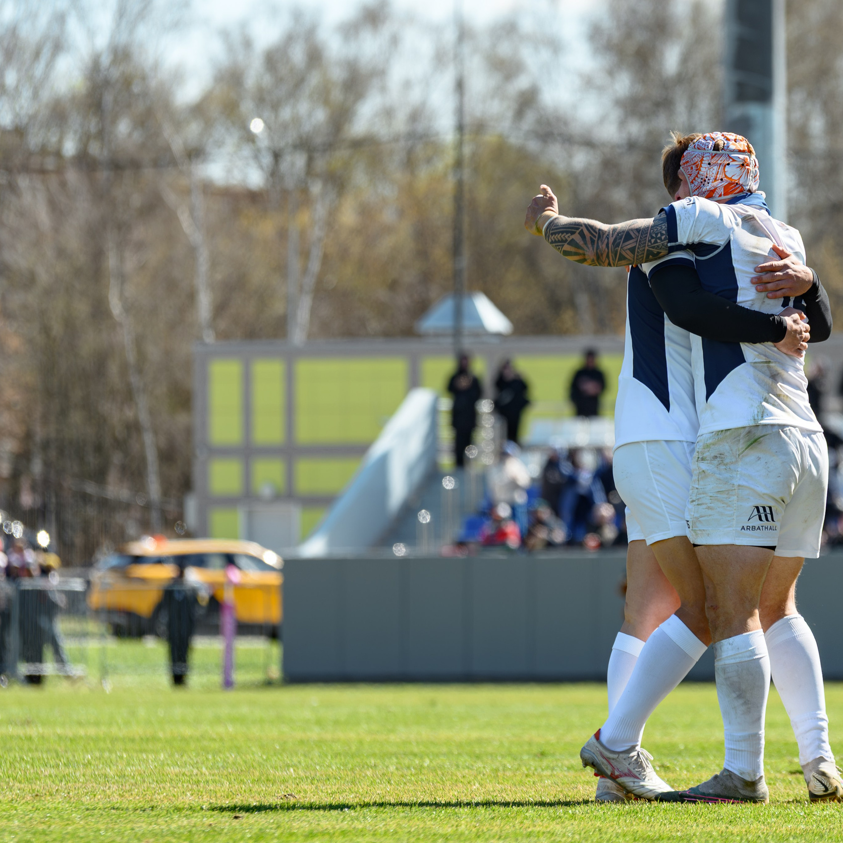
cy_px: 330
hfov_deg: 5.0
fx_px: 9698
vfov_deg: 5.0
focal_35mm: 352
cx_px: 546
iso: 250
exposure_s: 1/1250
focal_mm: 200
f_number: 4.5
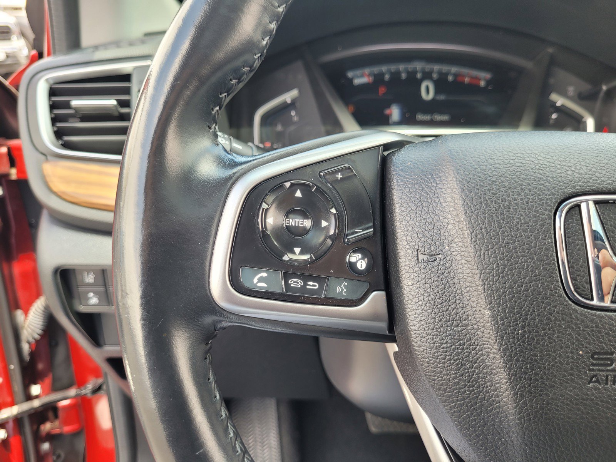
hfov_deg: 67.3
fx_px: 463
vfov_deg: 53.1
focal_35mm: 26
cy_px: 231
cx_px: 308
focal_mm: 5.4
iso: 50
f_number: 1.8
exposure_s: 1/120
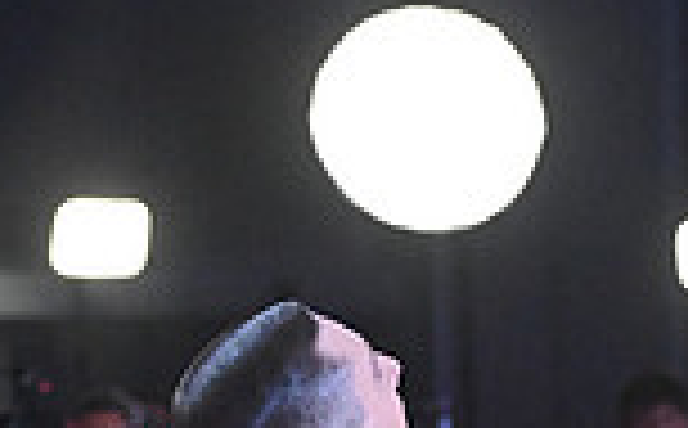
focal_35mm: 774
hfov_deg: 2.7
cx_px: 722
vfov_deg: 1.7
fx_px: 14486
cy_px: 1063
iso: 5000
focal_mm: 200
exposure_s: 1/400
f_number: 10
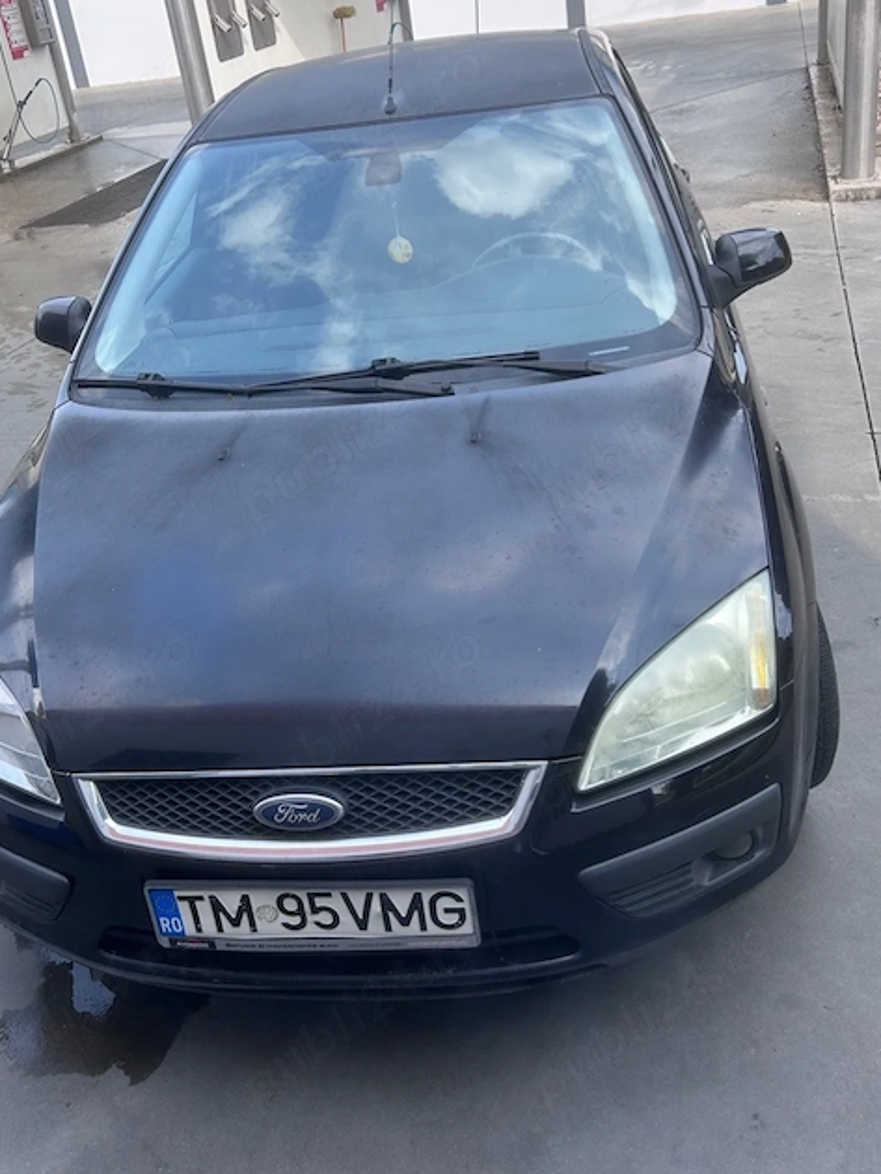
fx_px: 1119
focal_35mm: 33
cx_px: 436
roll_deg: +8.9
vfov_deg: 55.0
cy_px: 477
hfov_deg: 43.0
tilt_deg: -25.7
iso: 50
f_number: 1.5
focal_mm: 5.7
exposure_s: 1/957
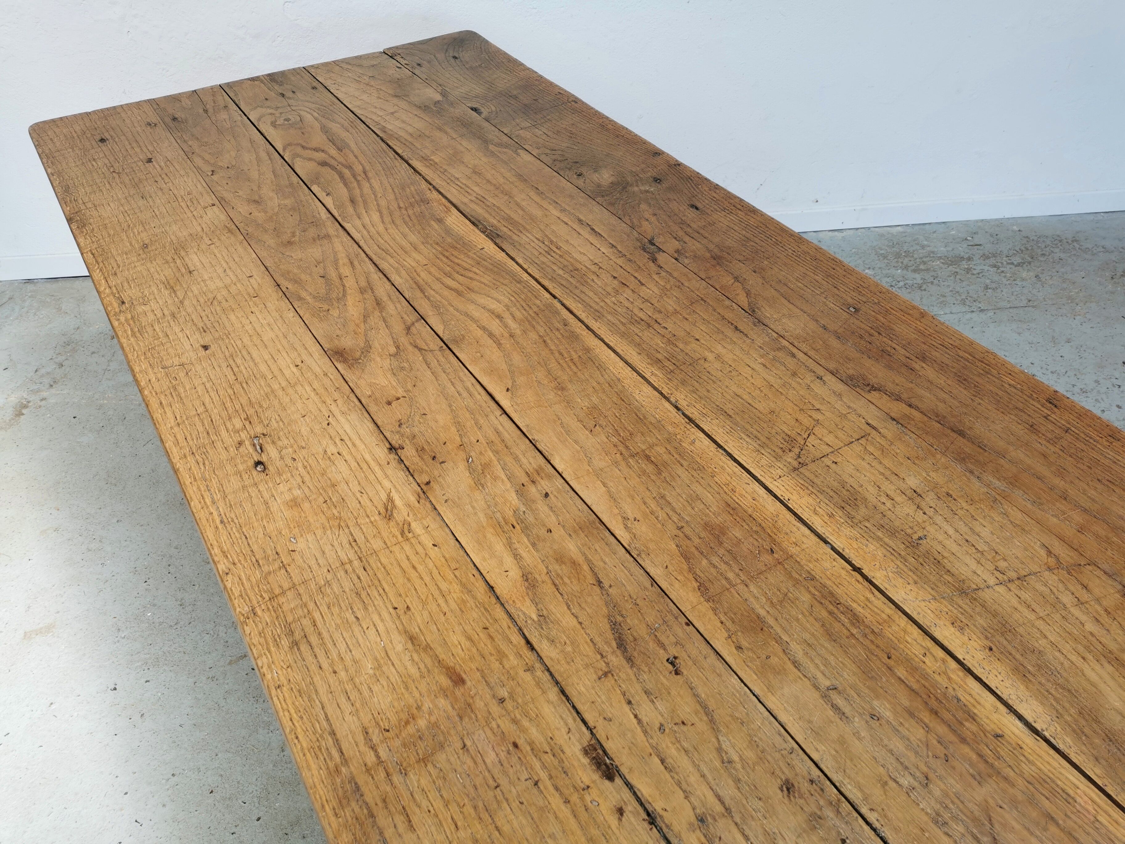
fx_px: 877
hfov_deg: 65.3
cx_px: 562
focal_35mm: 27
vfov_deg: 51.4
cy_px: 422
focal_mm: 5.58
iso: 50
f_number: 1.8
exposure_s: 1/100
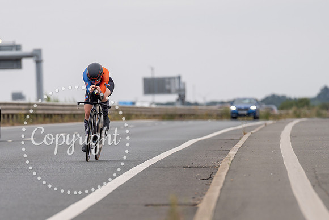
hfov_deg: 5.8
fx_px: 3234
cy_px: 166
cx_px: 105
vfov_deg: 3.9
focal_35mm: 354
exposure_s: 1/800
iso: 100
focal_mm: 200
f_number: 3.5
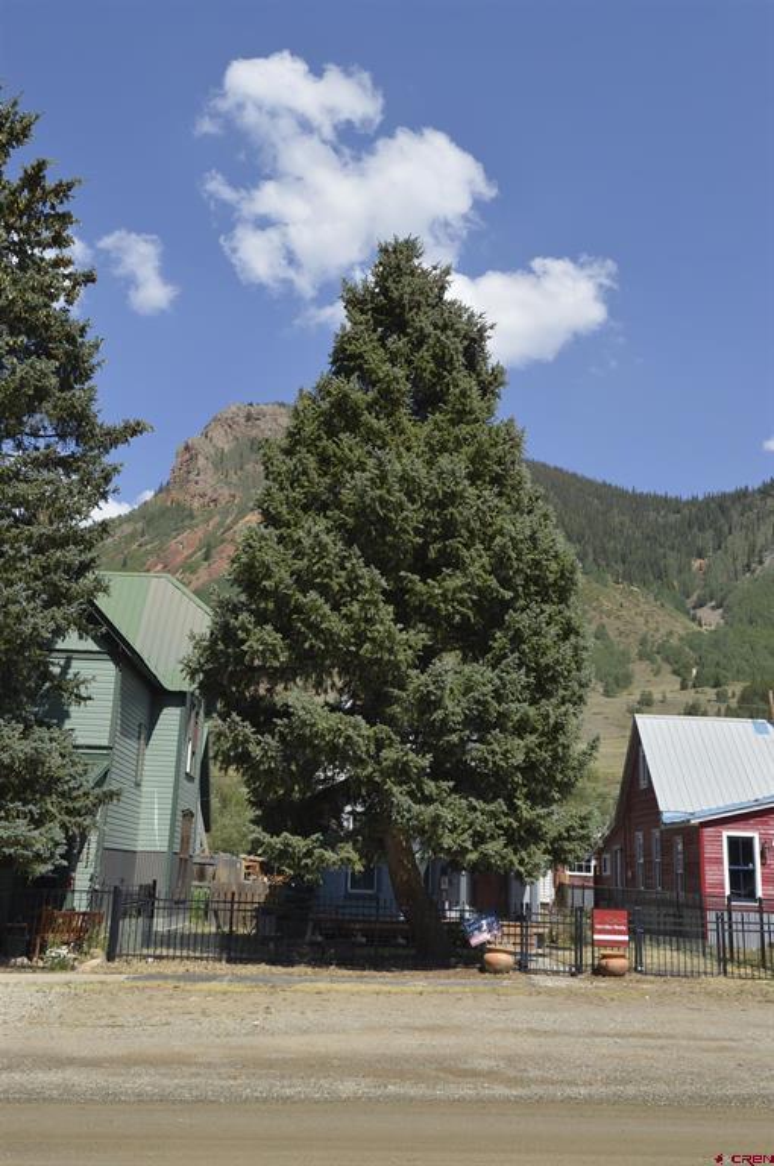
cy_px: 583
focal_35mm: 36
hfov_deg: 36.8
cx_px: 387
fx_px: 1164
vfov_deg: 53.2
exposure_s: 1/200
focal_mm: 24
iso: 100
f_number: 9
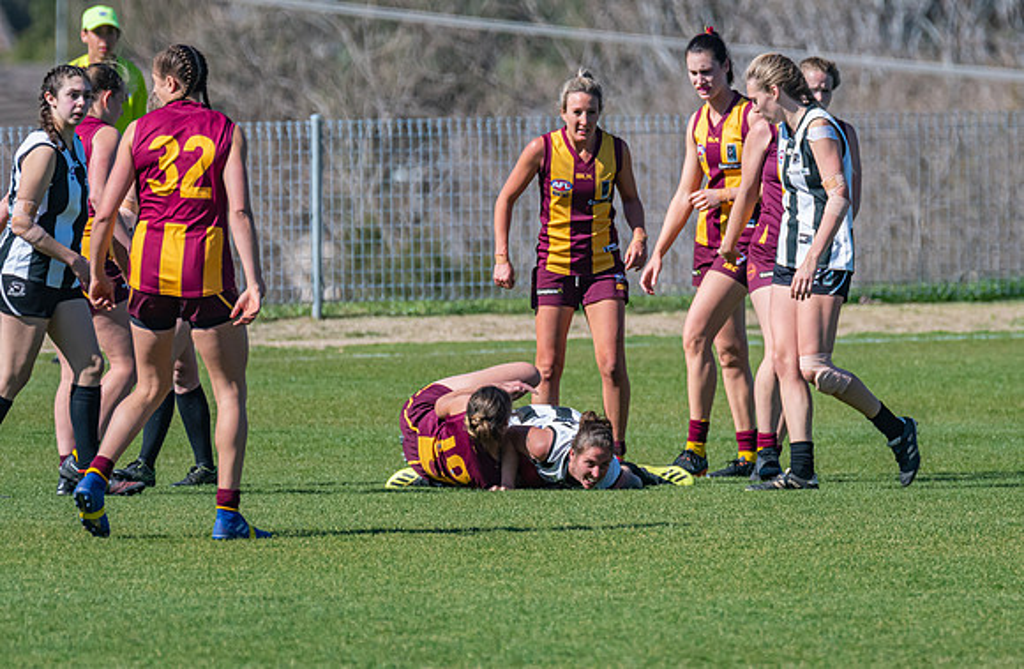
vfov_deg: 1.3
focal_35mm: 1049
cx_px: 589
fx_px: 29652
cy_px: 391
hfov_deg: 2.0
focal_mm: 600
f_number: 8
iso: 800
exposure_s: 1/3200
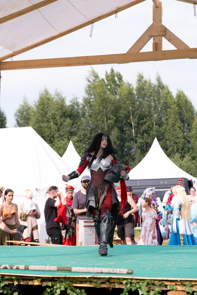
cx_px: 101
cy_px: 151
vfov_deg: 23.6
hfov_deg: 15.9
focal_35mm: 86
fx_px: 706
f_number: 3.6
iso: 200
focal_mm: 55
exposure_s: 1/1000
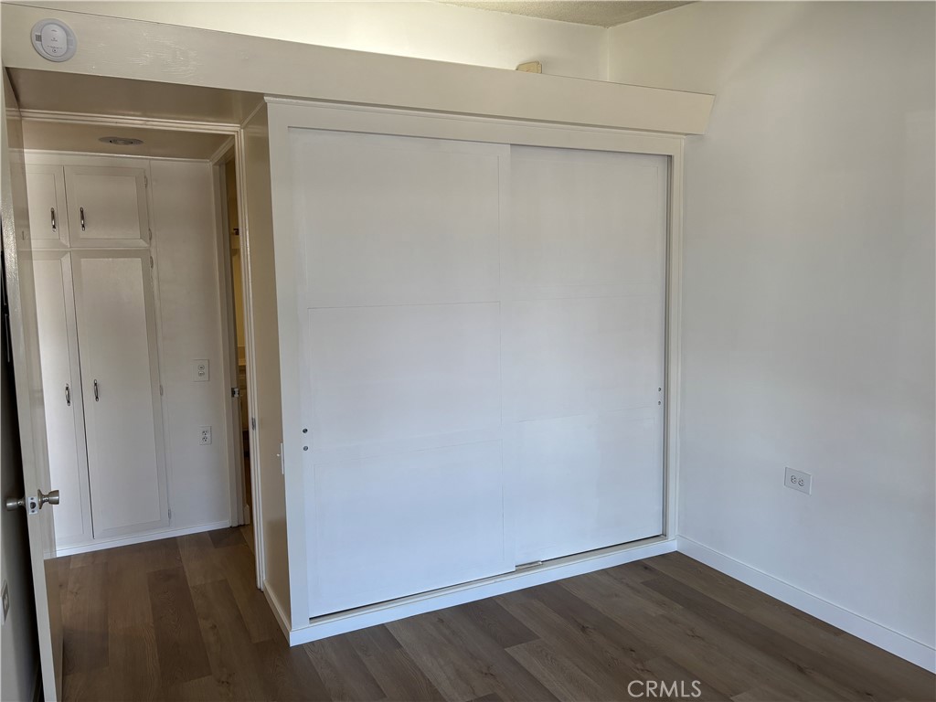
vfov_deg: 53.1
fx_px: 703
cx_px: 468
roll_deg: +1.3
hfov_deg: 67.3
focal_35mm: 26
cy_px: 351
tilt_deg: -6.1
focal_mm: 5.96
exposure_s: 1/120
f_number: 1.6
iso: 80
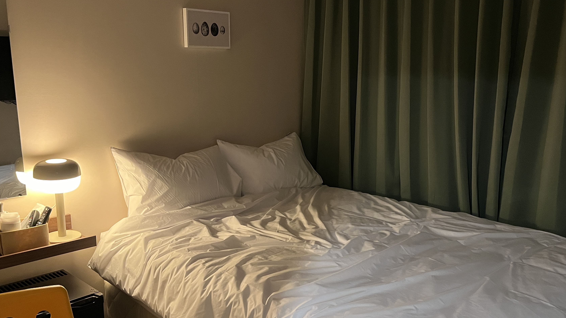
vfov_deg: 34.6
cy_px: 185
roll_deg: +0.1
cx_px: 295
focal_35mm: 34
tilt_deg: -13.0
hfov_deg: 58.0
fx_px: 510
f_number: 1.6
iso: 640
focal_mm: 5.1
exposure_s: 1/40
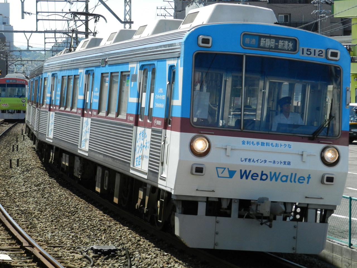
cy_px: 134
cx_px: 178
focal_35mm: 99
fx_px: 1021
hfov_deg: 19.8
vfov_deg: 14.9
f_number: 4.6
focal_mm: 17.7
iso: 160
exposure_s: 1/640
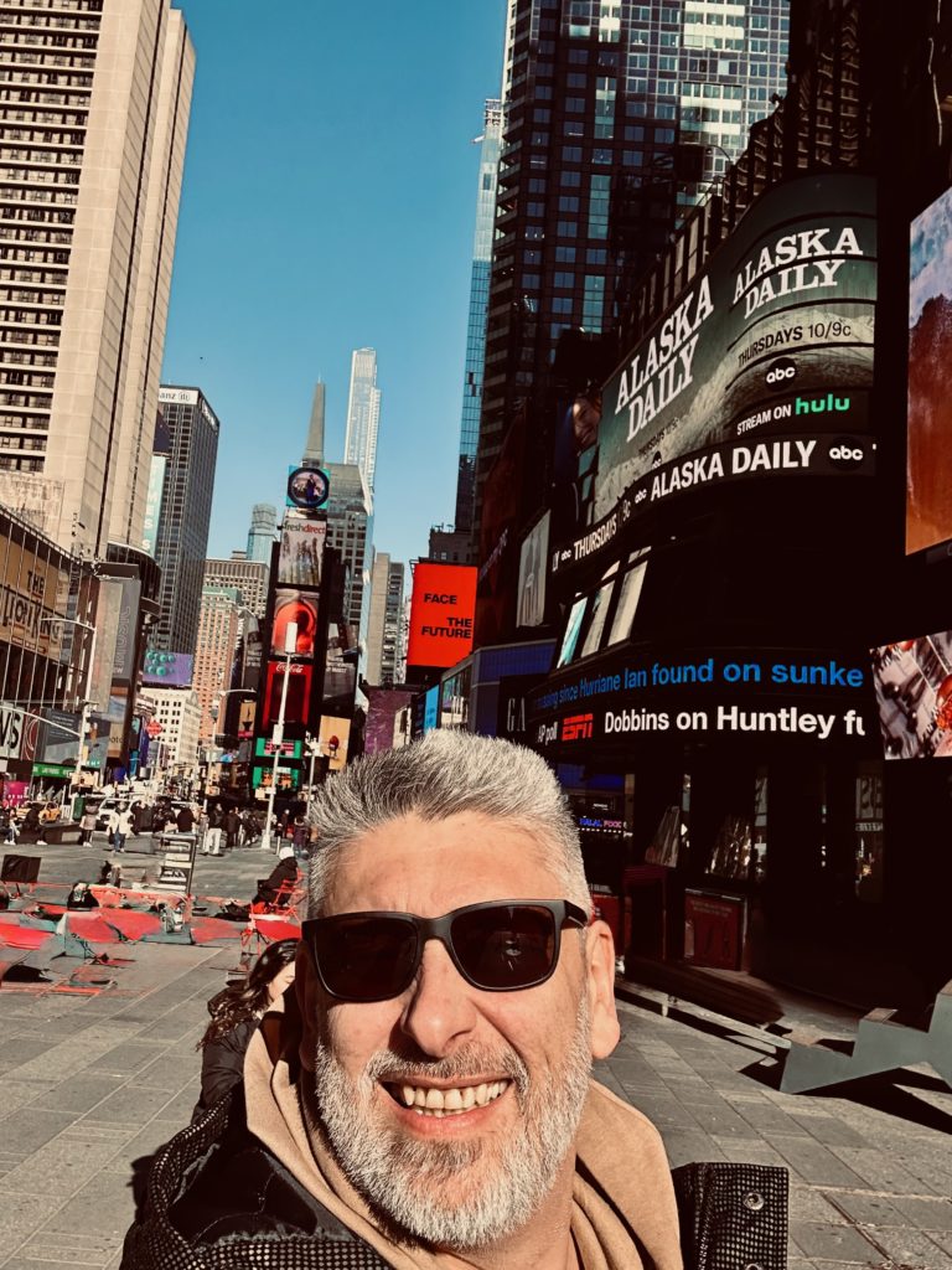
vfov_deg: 60.0
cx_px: 476
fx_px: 1100
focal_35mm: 30
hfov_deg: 46.8
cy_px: 635
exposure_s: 1/1739
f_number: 1.9
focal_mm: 2.69
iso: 25
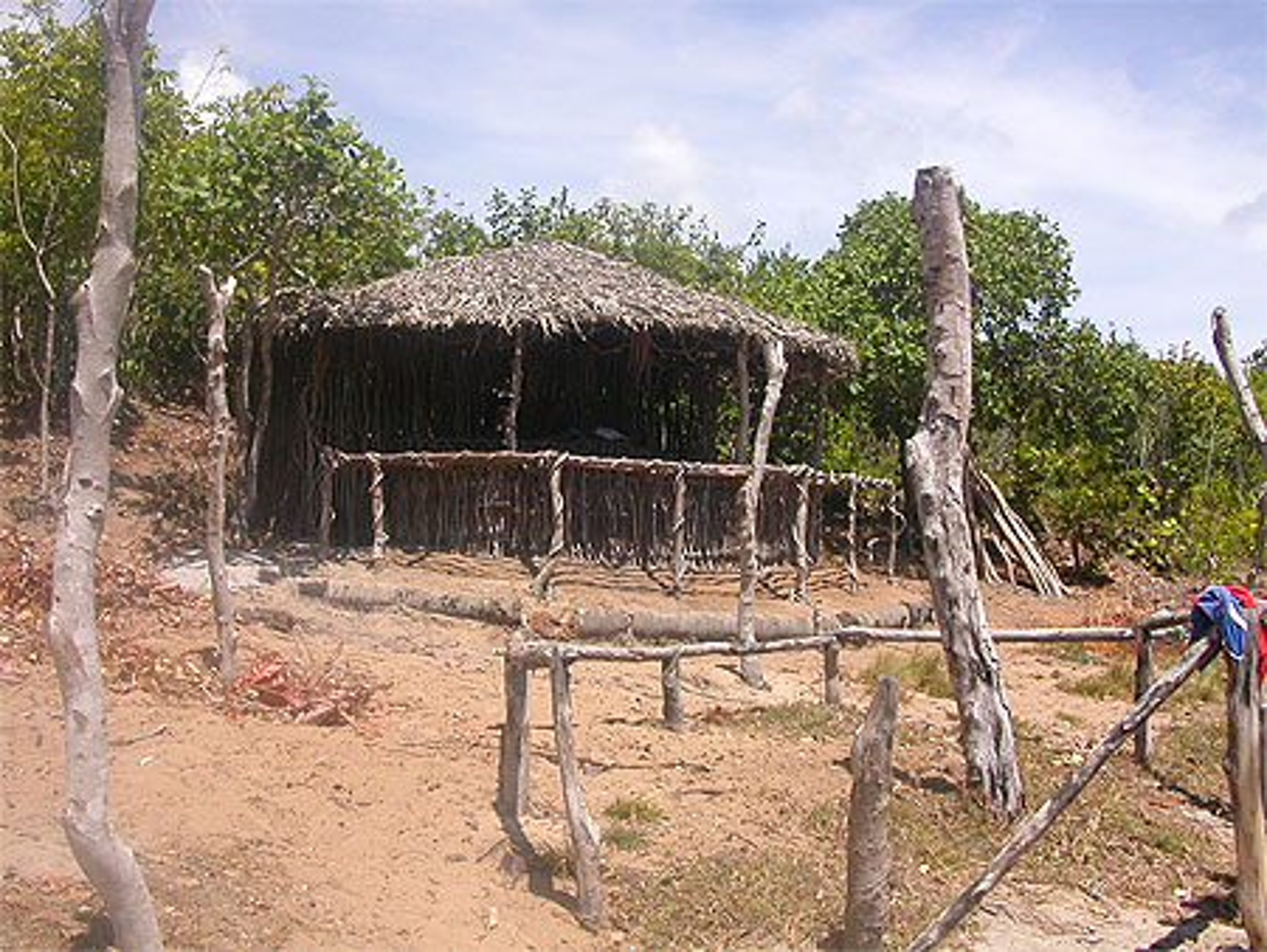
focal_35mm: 37
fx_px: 1355
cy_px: 476
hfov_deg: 50.1
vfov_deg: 38.7
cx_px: 634
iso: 100
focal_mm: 5.6
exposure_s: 1/491
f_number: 4.5
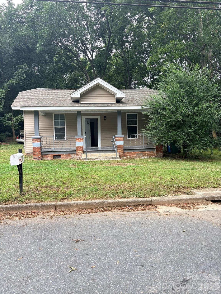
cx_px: 110
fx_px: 221
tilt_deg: -1.1
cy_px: 147
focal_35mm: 26
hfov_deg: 53.1
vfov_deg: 67.3
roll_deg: +1.8
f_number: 1.6
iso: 50
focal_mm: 5.96
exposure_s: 1/654
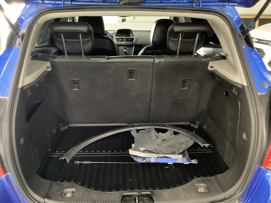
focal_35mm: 31
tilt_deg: -23.1
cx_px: 136
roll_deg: -0.7
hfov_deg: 58.4
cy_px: 102
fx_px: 243
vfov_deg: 45.4
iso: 640
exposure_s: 1/17
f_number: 2.4
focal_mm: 3.3
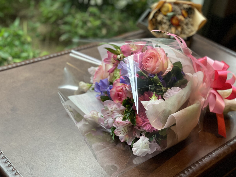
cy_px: 88
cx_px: 118
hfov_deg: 36.8
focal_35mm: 52
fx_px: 355
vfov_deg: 28.0
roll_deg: -7.5
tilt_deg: -33.5
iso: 250
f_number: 2
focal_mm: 6
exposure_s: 1/40
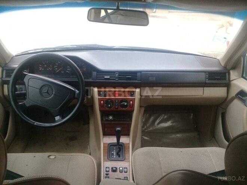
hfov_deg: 58.4
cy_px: 92
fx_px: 221
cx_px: 124
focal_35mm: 31
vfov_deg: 45.4
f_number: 2.2
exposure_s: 1/33
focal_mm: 3.3
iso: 50
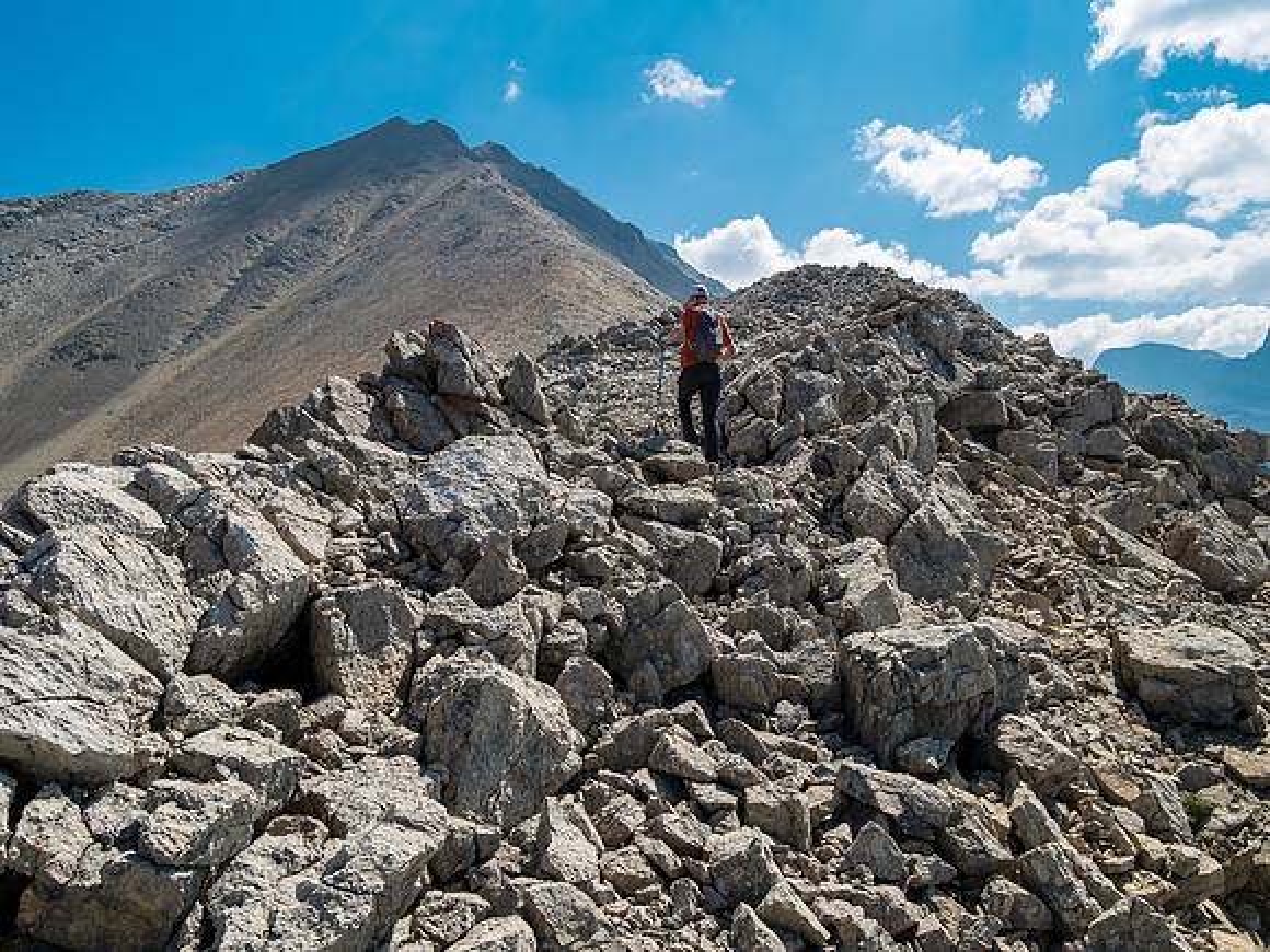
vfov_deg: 56.8
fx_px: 881
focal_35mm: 24
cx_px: 635
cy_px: 476
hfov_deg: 71.6
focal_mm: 12
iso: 200
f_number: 8
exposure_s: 1/250
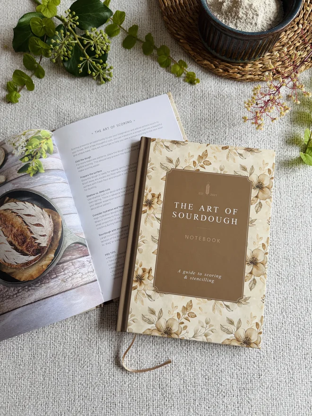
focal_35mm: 24
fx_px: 288
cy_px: 208
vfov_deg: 71.6
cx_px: 156
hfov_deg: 56.8
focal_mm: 6.8
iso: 100
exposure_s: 1/121
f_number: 1.8
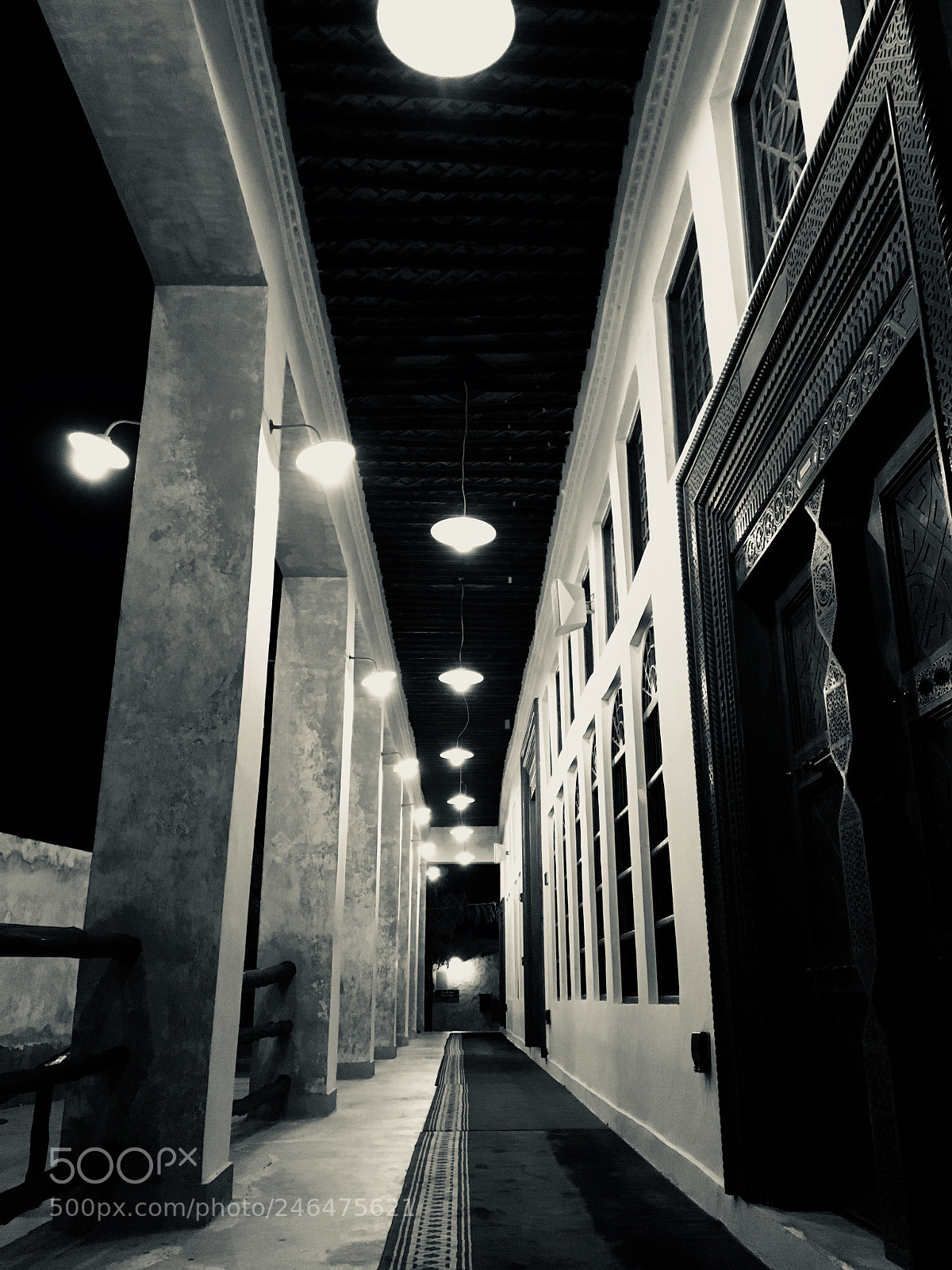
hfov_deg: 48.2
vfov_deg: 61.7
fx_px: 1063
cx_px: 476
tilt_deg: +19.9
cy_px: 635
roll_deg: -0.2
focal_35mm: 29
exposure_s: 1/17
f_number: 2.2
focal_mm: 4.15
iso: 200
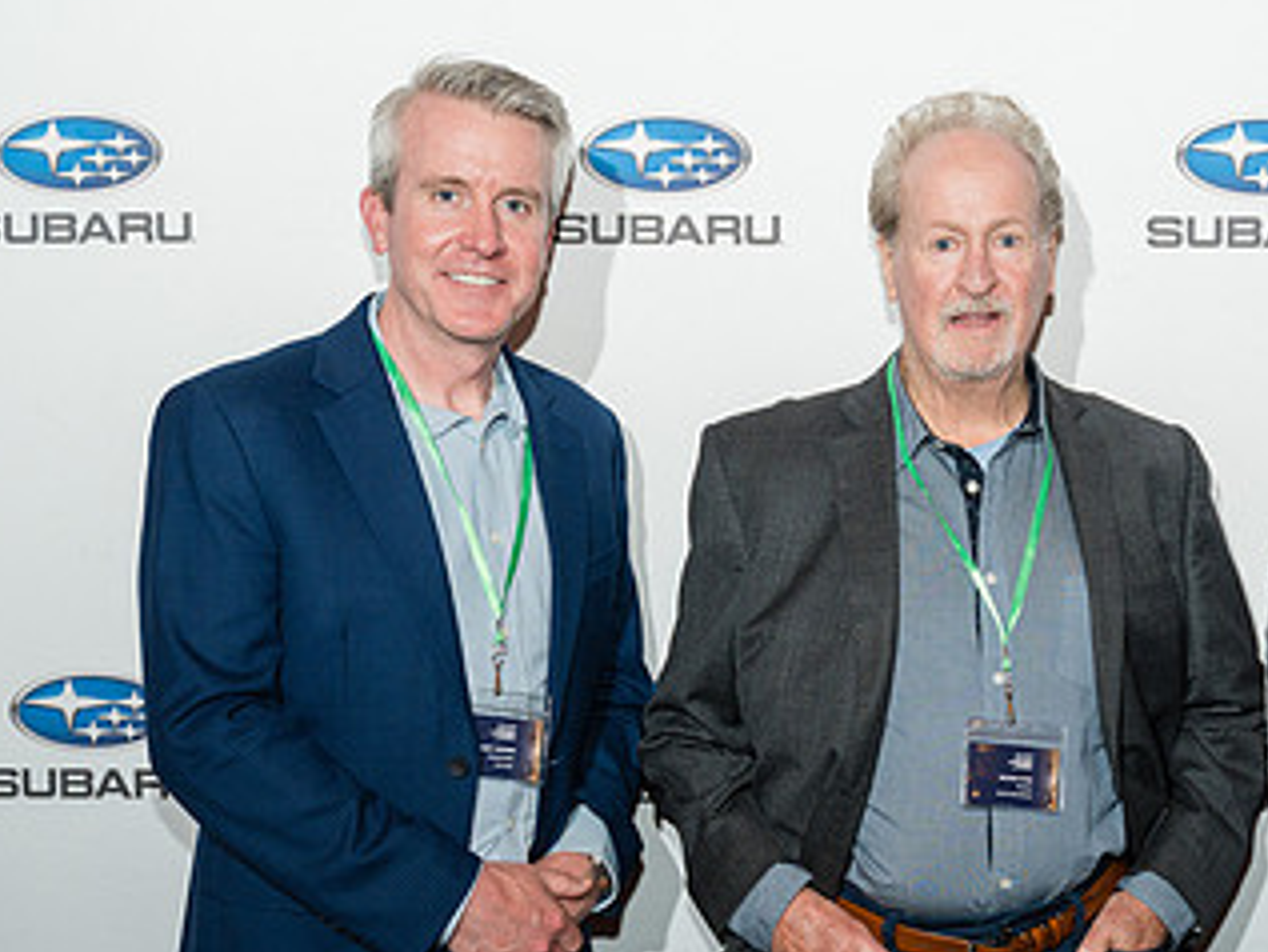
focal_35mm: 78
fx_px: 2858
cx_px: 908
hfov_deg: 24.8
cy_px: 678
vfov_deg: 18.8
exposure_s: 1/250
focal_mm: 44.3
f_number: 2.8
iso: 640
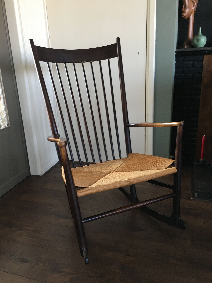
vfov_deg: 61.7
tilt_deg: -17.3
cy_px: 142
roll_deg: +2.6
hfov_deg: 48.2
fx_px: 237
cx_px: 106
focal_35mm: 29
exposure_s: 1/33
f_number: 2.2
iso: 64
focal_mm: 4.15
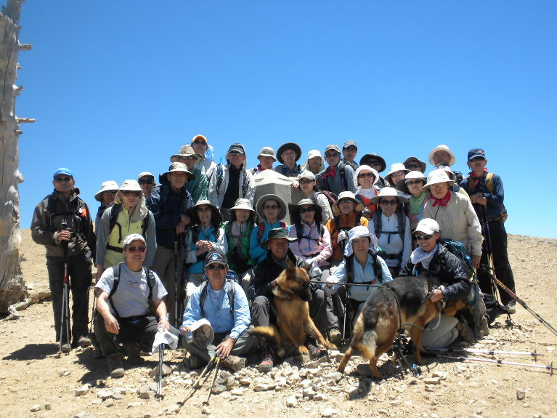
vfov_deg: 38.7
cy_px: 209
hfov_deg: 50.1
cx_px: 278
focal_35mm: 37
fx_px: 595
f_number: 10
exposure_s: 1/68.5
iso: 64
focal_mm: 6.6
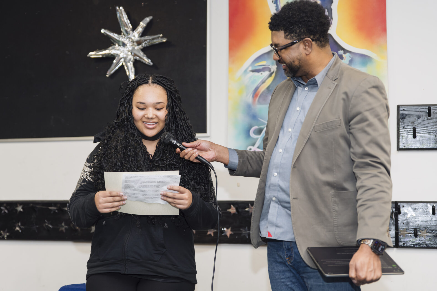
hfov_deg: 34.5
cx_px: 218
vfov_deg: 23.4
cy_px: 146
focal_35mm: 58
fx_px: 704
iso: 1000
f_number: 2.8
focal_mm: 58
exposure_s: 1/200
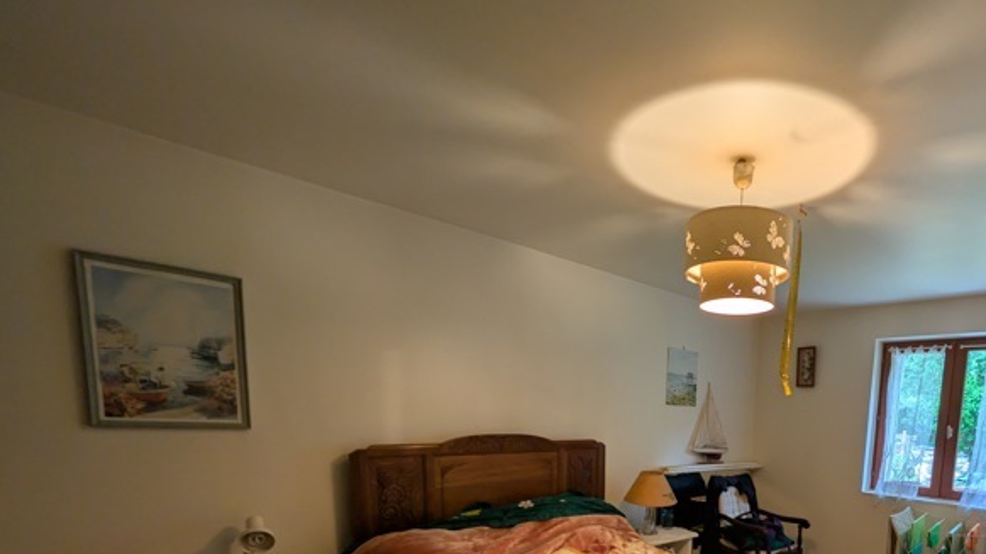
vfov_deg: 54.1
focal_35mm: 18
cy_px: 486
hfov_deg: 88.5
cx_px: 676
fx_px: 470
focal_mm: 2.02
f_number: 1.7
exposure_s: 1/30.3
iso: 118
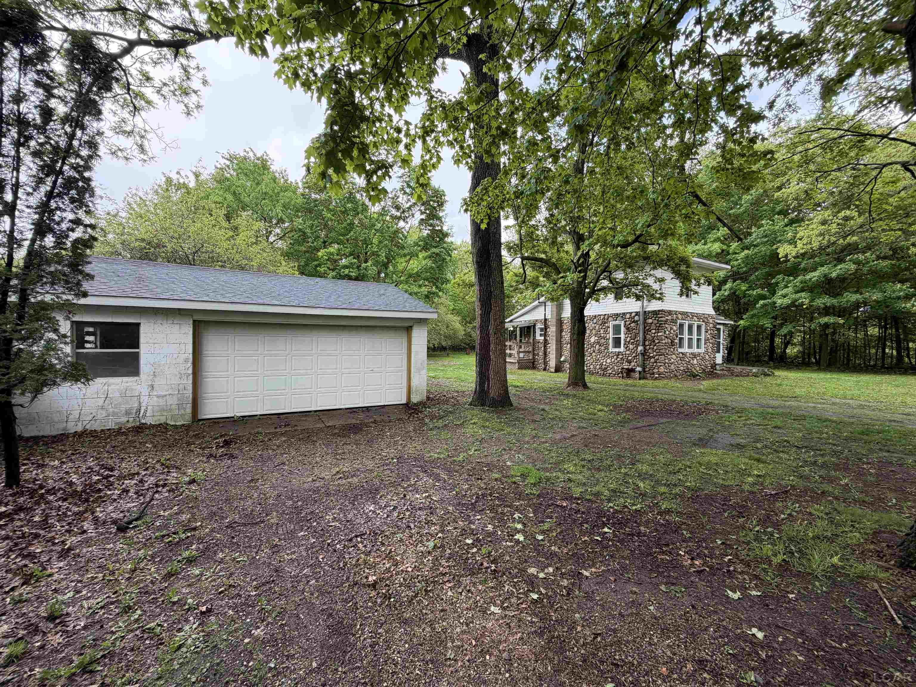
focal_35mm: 14
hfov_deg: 102.1
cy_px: 344
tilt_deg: -0.4
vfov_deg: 85.7
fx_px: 370
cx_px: 458
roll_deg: -0.3
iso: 50
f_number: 2.2
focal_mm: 2.22
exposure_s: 1/200
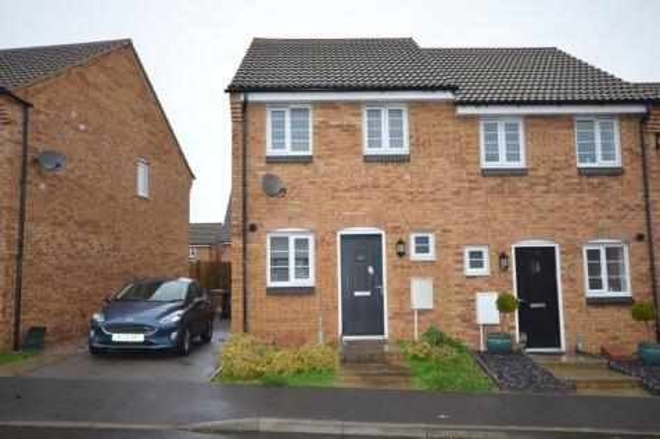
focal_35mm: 30
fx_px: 550
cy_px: 220
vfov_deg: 43.6
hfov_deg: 61.9
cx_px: 330
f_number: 5.6
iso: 400
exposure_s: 1/60
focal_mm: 20
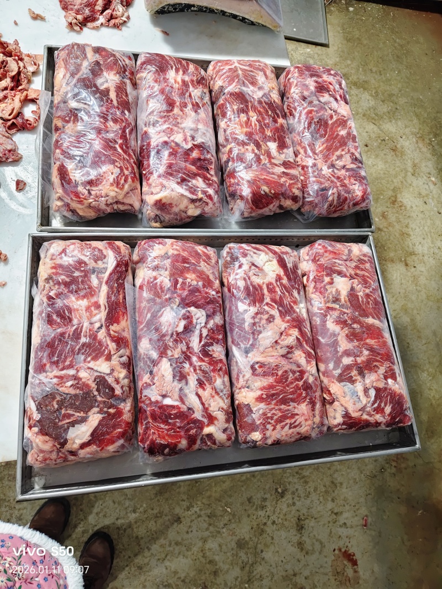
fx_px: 392
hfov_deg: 58.9
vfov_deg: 73.9
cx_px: 221
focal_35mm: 23
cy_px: 294
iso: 515
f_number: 16
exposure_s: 1/100
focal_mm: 5.56
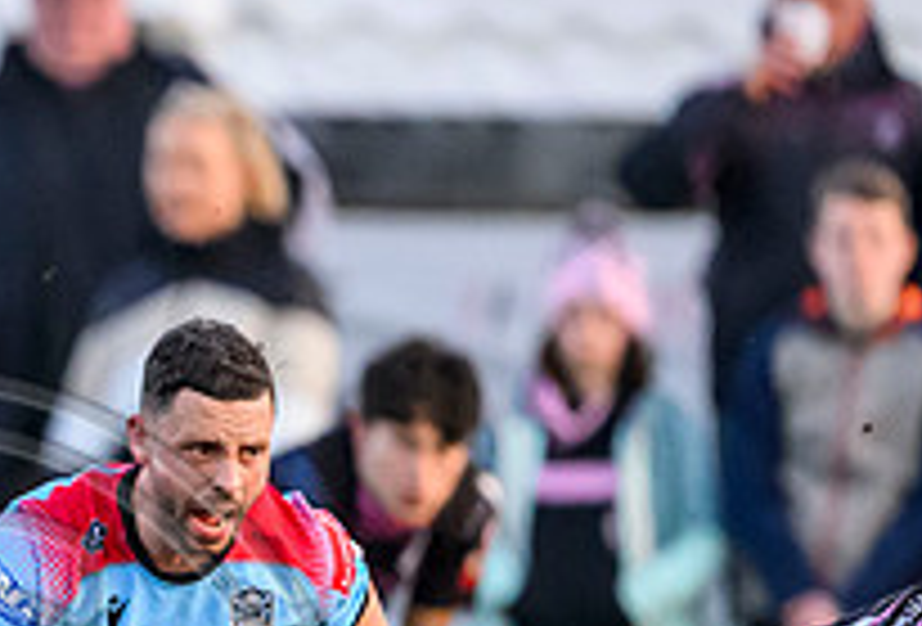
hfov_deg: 1.2
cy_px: 936
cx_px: -820
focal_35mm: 1747
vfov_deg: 0.8
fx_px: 44976
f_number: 3.2
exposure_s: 1/2000
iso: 5000
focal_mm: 400
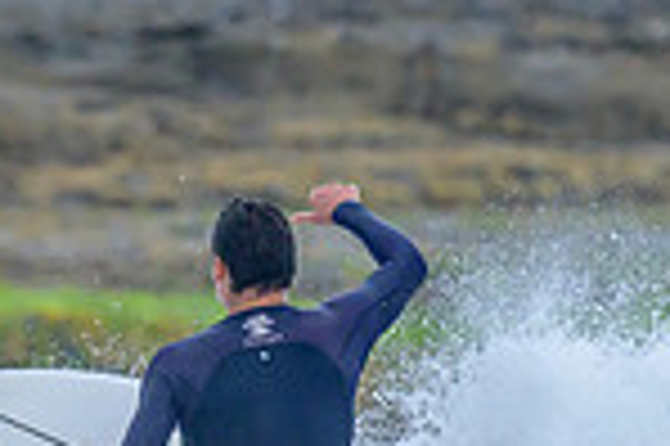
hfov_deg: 0.5
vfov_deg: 0.3
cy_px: 433
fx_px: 79530
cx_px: 294
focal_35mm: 4278
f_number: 6.3
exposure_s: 1/2500
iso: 640
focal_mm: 800
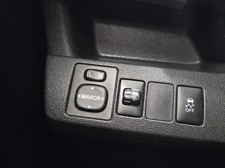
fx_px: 149
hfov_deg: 73.9
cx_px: 112
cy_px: 84
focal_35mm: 23
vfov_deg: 58.9
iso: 2500
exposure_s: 1/100
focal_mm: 5.4
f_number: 1.8
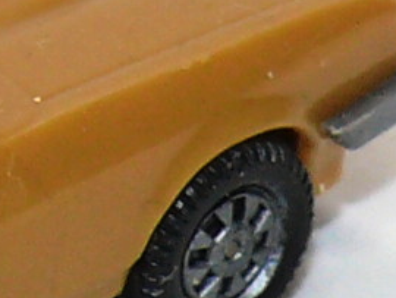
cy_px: 147
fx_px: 9698
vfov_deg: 1.8
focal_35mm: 847
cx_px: -292
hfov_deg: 2.3
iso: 100
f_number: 4
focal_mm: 16.9
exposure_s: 1/30
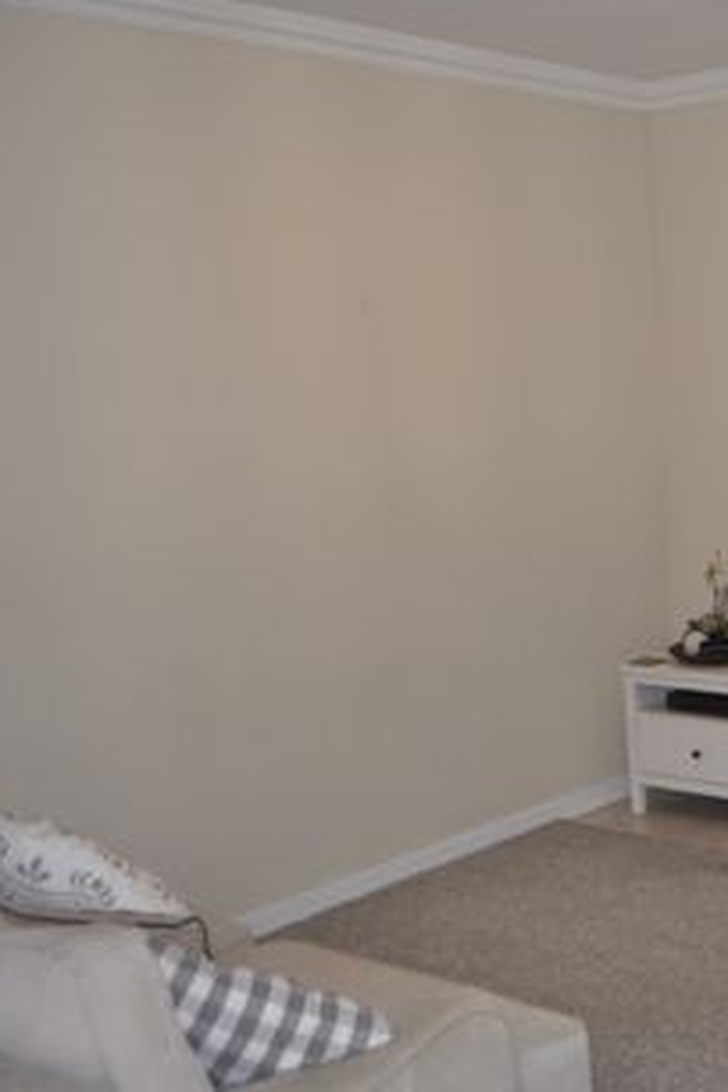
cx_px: 799
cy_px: 537
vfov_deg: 42.7
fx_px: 1395
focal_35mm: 46
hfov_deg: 26.9
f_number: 3.8
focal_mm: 20
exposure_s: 1/30
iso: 200
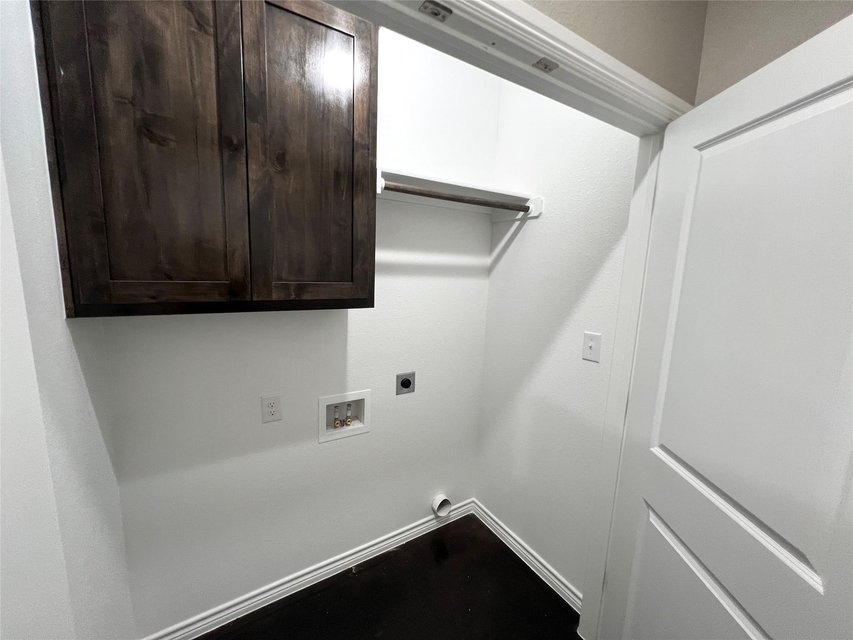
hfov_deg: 106.2
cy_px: 320
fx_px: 320
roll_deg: -2.2
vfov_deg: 89.9
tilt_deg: -9.4
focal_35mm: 13
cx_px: 426
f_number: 1.8
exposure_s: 1/60
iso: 160
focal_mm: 1.57
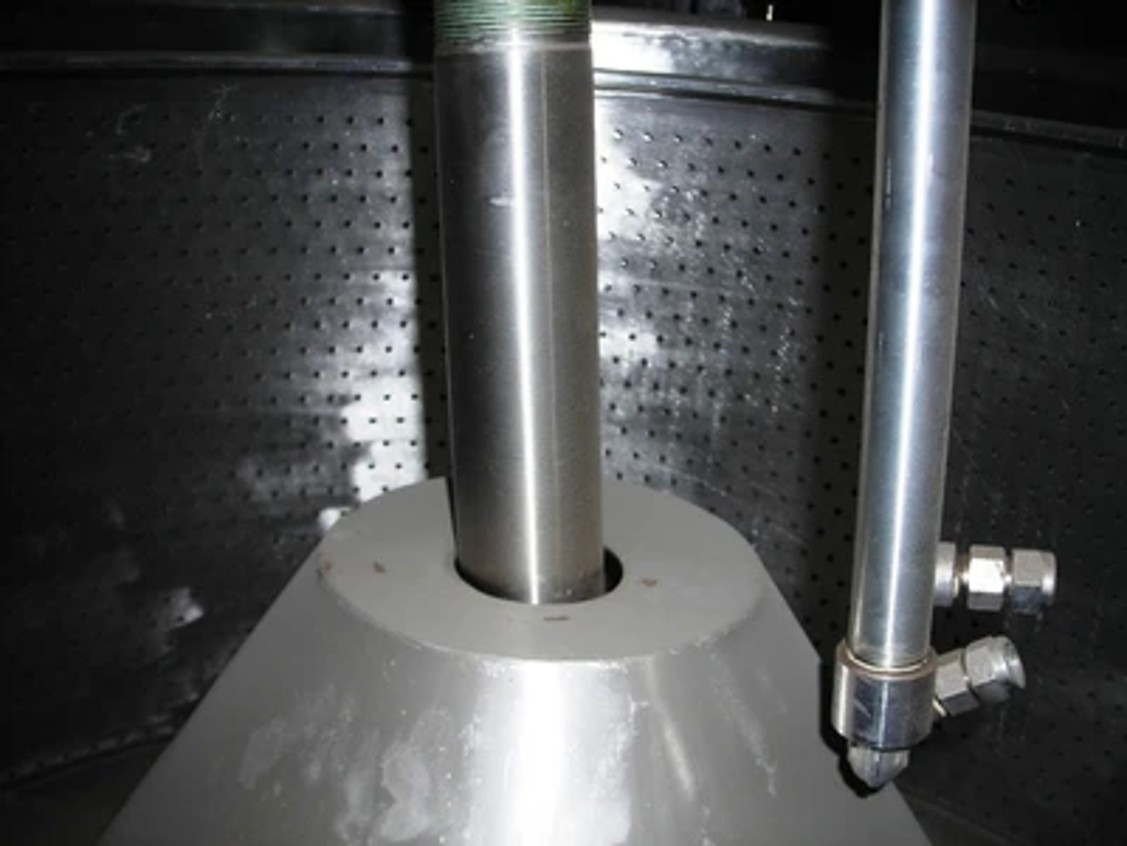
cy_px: 423
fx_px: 1237
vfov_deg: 37.7
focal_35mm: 38
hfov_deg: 49.0
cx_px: 564
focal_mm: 6.3
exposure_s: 1/60.1
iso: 50
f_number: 3.2
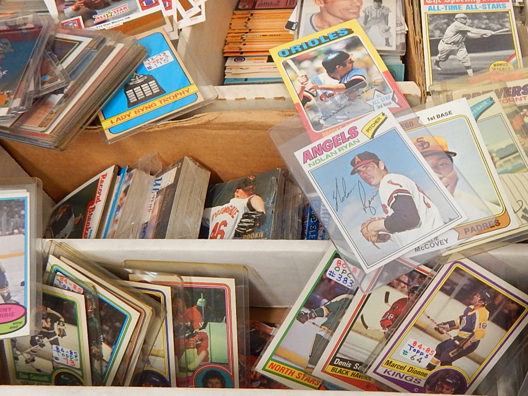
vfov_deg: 41.6
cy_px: 237
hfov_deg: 53.1
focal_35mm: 34
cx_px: 343
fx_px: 519
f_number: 3
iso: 400
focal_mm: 4
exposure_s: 1/30
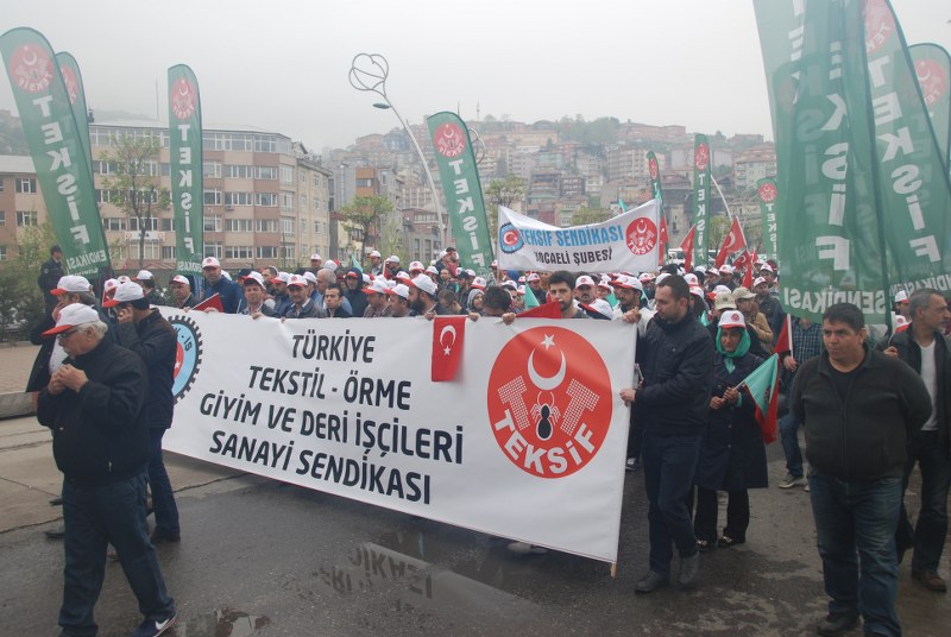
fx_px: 794
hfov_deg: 61.9
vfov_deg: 43.7
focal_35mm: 30
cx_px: 476
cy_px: 318
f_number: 6.3
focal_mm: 20
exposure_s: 1/160
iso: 100
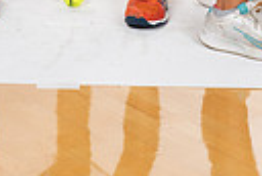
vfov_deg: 5.8
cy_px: -264
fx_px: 1663
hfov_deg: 9.0
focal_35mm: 228
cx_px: 53
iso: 800
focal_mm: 65
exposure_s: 1/320
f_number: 7.1
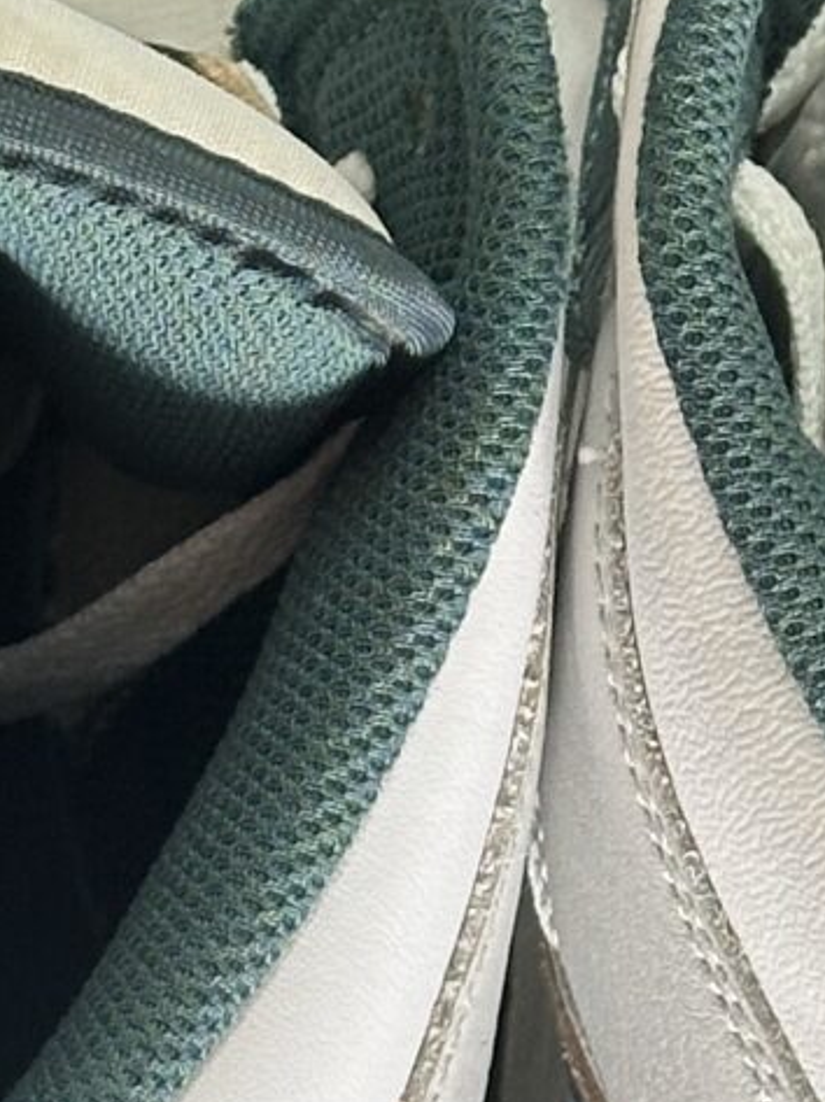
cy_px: 650
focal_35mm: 260
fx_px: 8273
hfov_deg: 5.7
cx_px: 331
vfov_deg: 7.6
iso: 125
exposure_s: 1/50
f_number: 1.78
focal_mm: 6.86
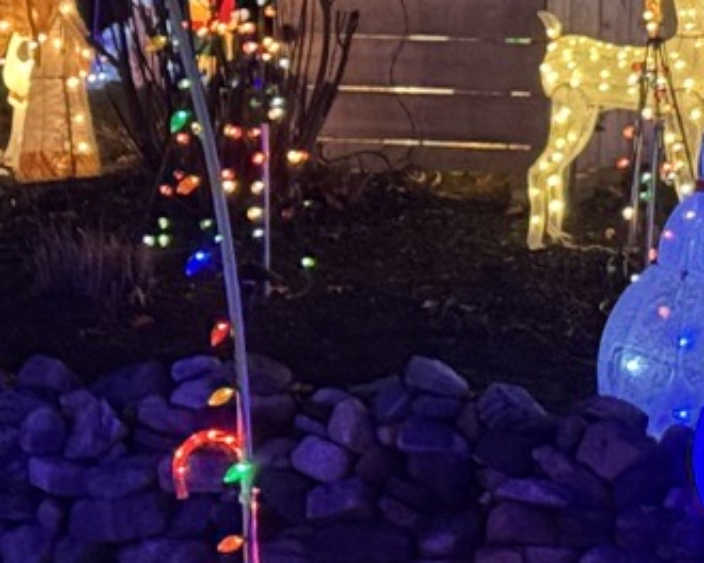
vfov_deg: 7.2
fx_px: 4438
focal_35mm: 213
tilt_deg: +3.6
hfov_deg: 8.9
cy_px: -67
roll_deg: -1.8
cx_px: 973
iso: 800
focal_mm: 6.76
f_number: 1.78
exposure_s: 1/24
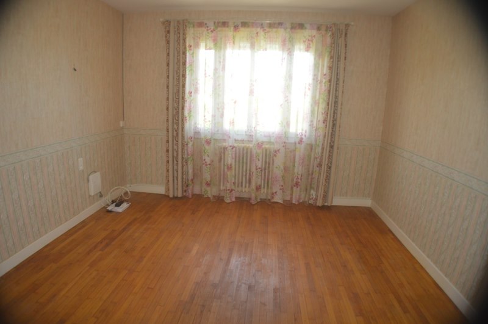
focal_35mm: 27
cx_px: 244
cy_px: 162
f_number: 3.5
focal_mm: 18
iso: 640
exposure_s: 1/60
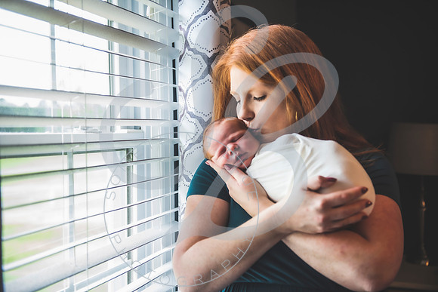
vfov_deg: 28.1
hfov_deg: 41.1
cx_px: 219
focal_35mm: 48
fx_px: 584
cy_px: 146
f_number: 2.8
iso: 320
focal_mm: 48
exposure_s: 1/125
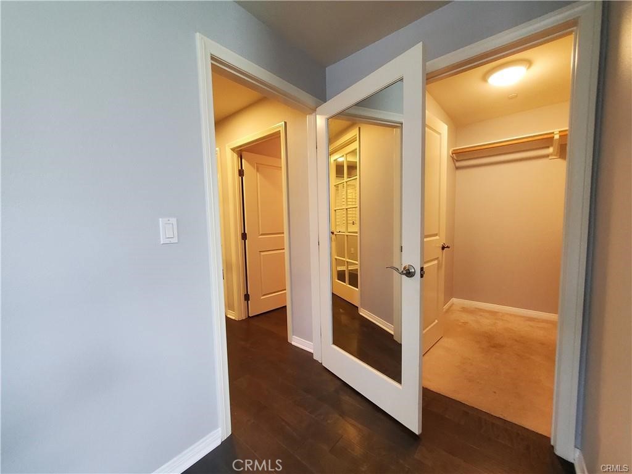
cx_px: 316
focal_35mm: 13
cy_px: 237
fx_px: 237
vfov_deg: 89.9
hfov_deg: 106.2
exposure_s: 1/60
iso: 500
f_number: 2.2
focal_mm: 1.8
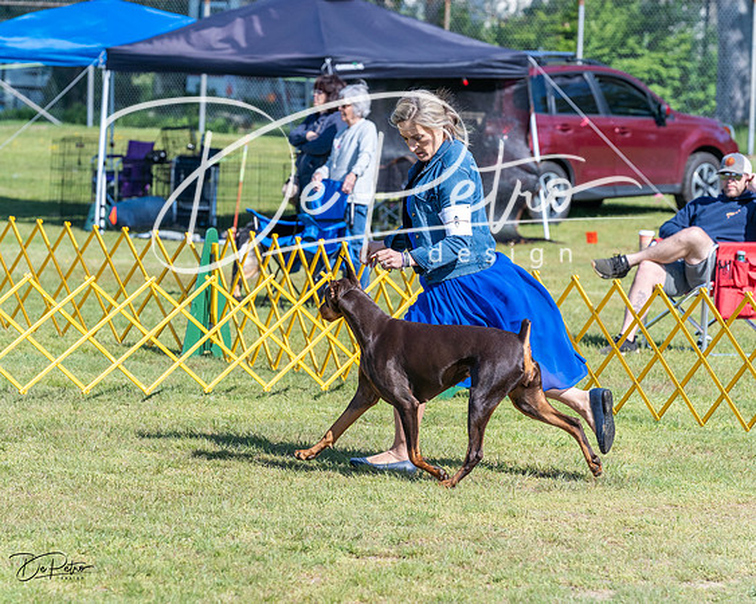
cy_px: 302
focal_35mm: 202
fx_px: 4509
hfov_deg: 9.6
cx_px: 378
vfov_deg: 7.7
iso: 800
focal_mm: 179
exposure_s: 1/2000
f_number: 6.3
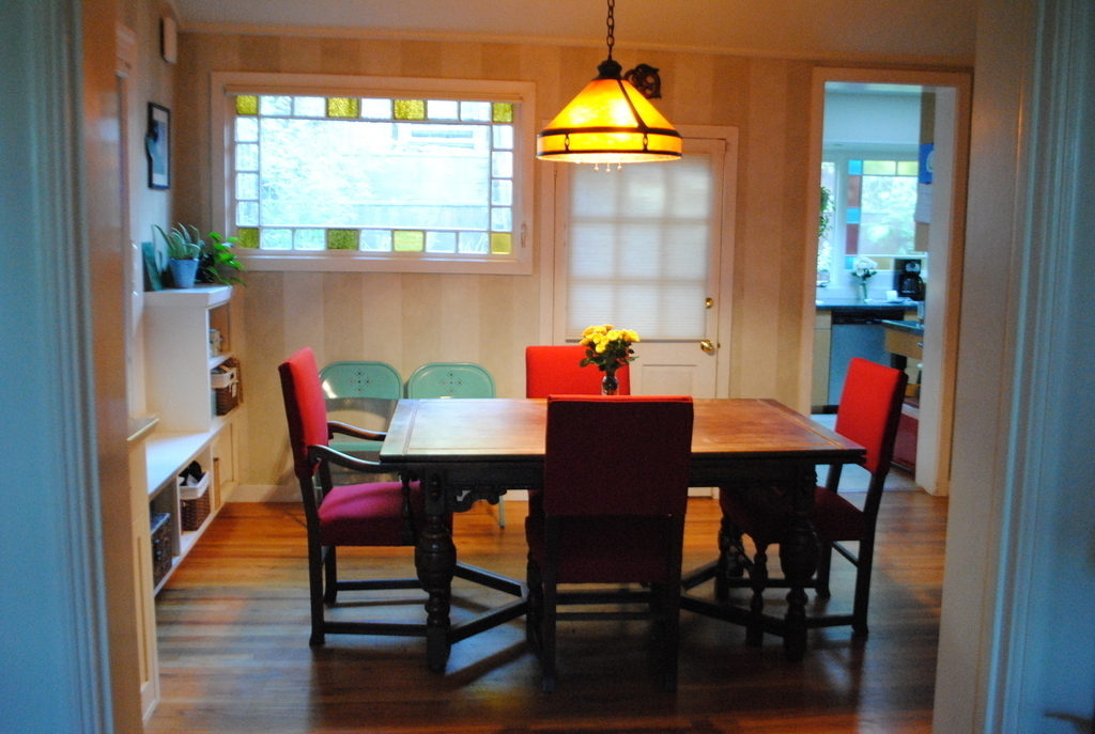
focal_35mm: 33
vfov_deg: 40.1
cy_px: 367
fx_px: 1006
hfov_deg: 57.1
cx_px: 548
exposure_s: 1/25
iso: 1600
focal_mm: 22
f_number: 3.8
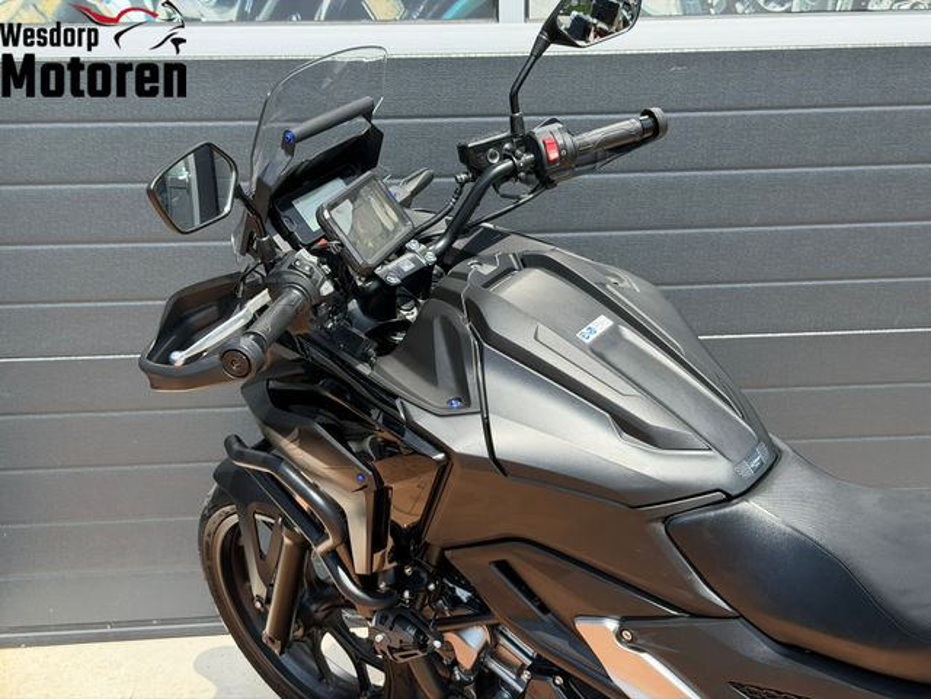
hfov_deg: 39.7
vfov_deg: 30.3
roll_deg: -0.2
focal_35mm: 48
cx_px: 466
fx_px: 1291
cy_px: 350
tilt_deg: -17.7
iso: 100
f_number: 1.78
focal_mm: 6.76
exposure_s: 1/1838
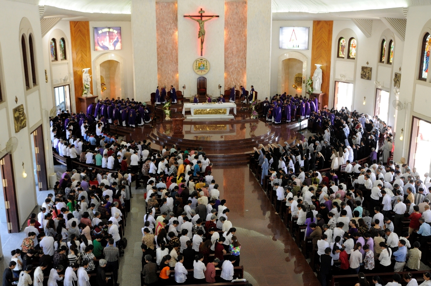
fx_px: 430
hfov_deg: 53.2
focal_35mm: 36
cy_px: 143
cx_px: 216
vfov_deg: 36.8
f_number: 5.6
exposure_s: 1/40
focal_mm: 24
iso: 800
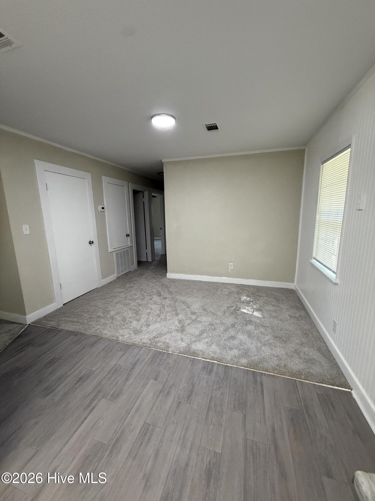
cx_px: 188
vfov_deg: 102.1
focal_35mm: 14
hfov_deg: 85.7
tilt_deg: -7.7
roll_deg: +1.7
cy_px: 250
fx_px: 202
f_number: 2.2
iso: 400
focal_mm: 2.22
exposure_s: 1/120
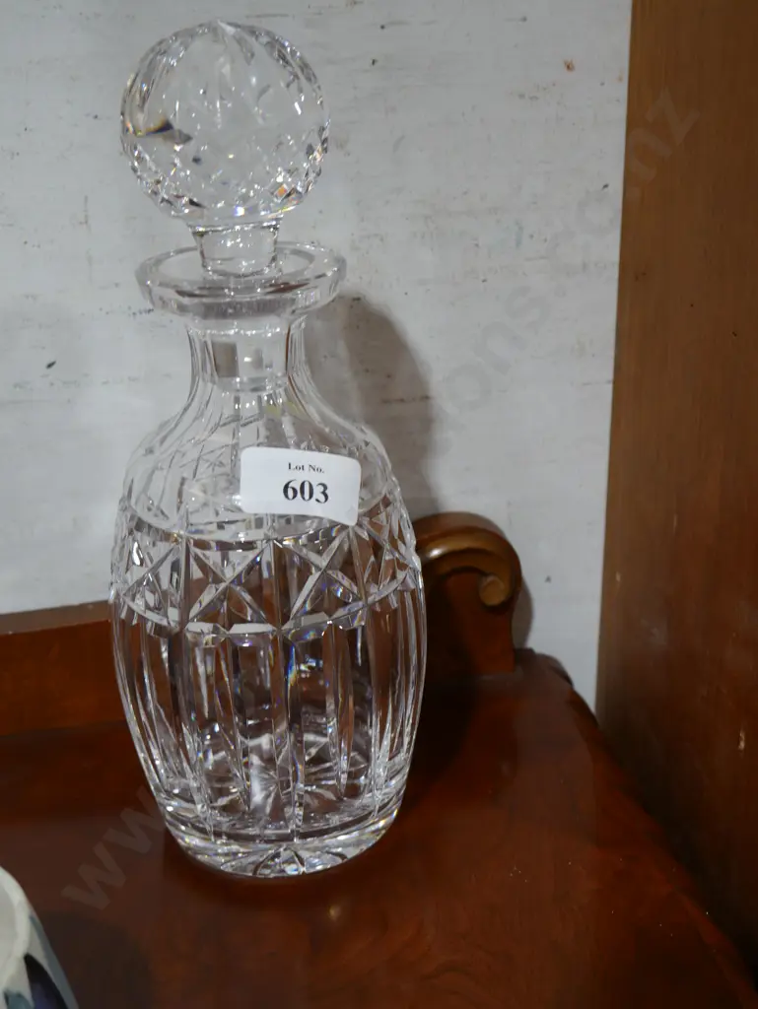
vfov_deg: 42.9
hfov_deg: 32.9
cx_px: 379
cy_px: 504
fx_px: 1284
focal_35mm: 44
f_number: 4.7
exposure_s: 1/60
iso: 400
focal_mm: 22
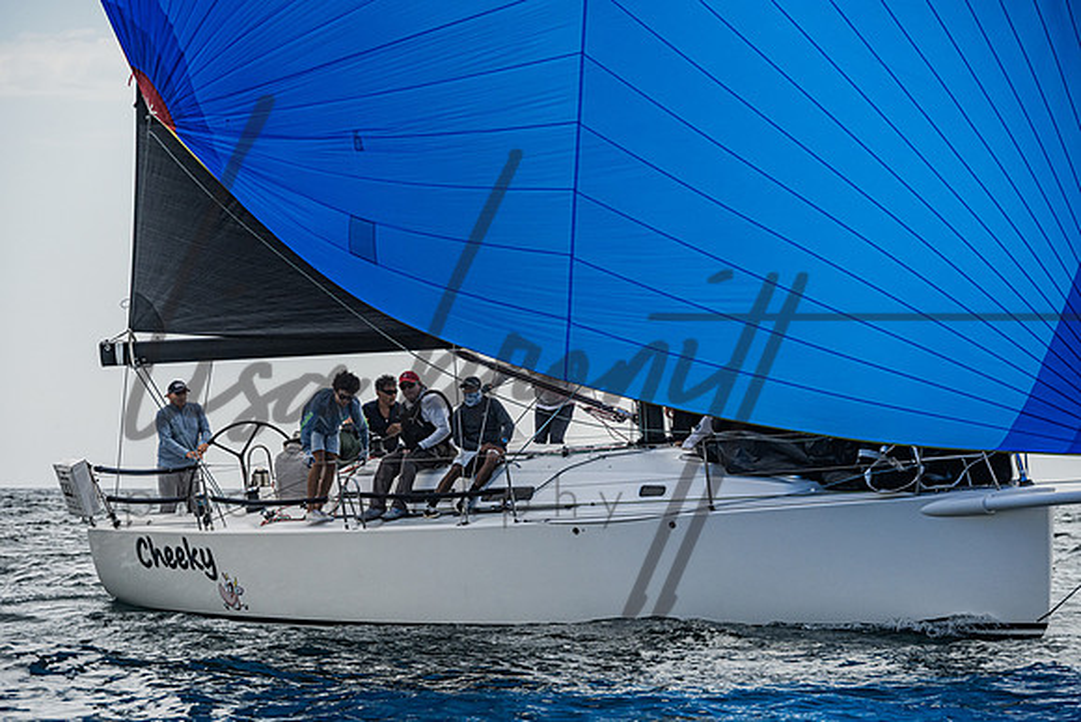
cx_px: 485
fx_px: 6383
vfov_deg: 6.5
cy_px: 391
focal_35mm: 213
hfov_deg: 9.7
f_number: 8
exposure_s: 1/3200
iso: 400
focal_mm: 190
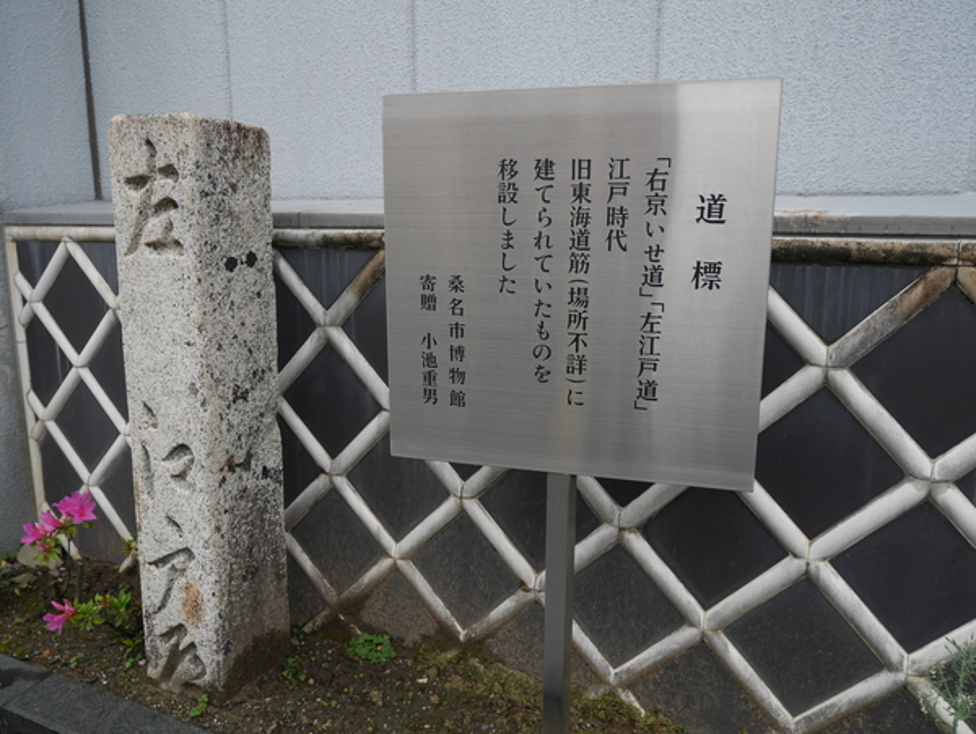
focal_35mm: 28
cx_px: 488
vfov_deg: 49.8
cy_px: 367
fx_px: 790
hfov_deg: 63.4
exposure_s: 1/100
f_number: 3.6
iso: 200
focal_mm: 14
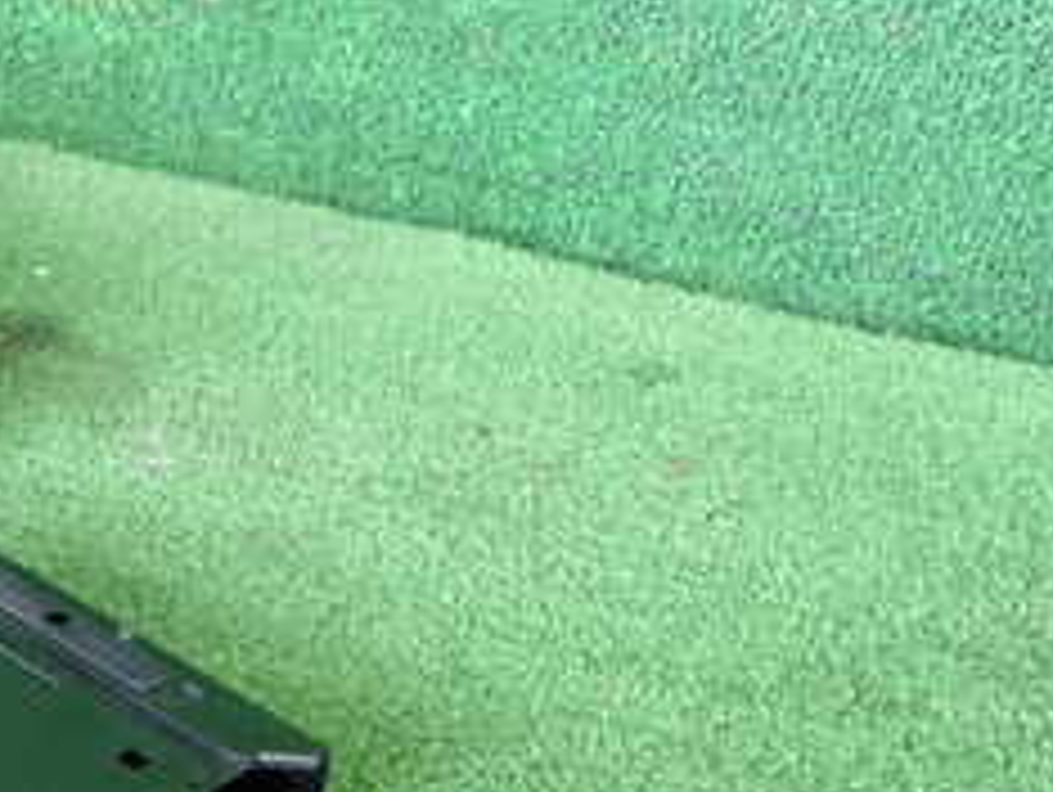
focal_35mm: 82
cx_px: -140
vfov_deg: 17.6
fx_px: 2497
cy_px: 788
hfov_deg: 22.3
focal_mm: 5.79
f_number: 2.4
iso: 1250
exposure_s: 1/125
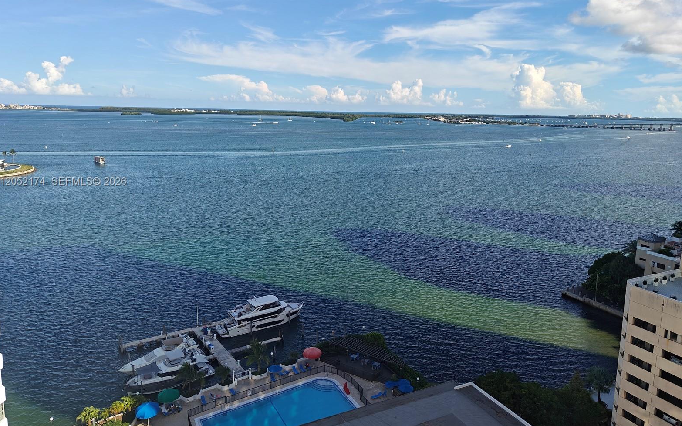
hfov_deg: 70.4
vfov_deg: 47.4
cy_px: 182
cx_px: 339
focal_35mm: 26
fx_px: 483
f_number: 1.8
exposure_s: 1/1355
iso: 50
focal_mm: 5.59
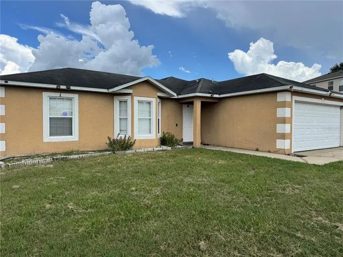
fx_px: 238
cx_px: 172
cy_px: 128
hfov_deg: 71.6
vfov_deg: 56.8
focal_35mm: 24
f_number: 1.78
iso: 80
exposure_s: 1/3413
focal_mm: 6.76
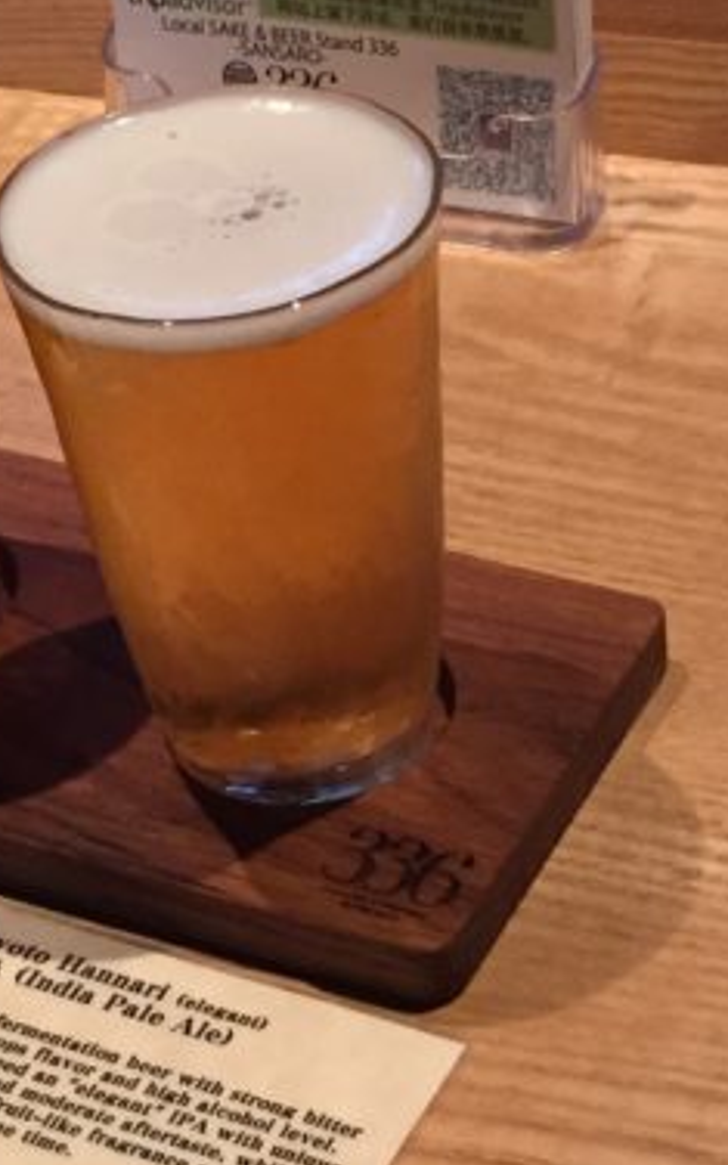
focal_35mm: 98
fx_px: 3111
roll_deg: +2.7
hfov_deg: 13.2
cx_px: 672
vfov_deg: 21.2
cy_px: 592
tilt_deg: -40.0
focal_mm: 4.15
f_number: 2.2
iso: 125
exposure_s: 1/30
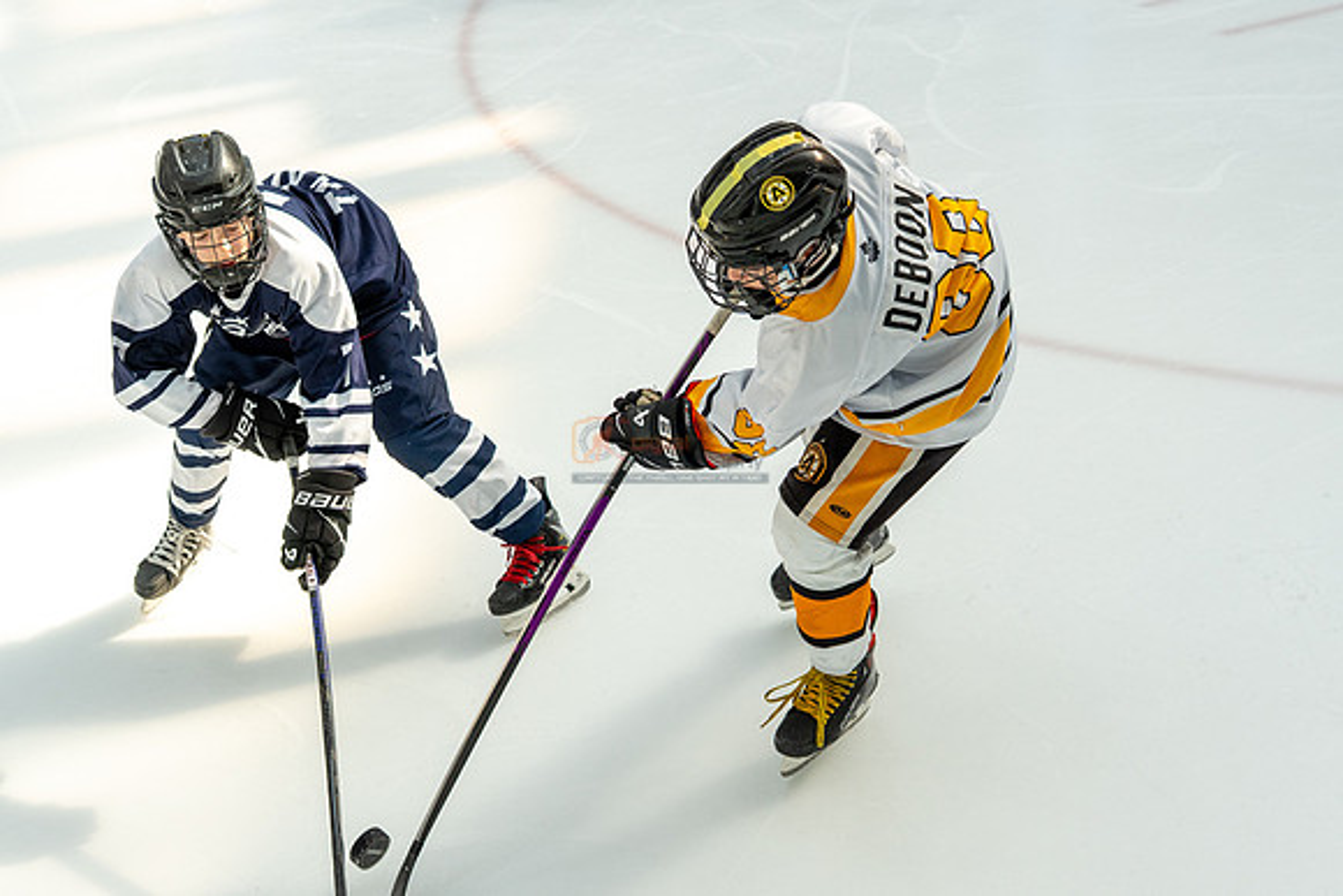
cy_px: 448
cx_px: 672
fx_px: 1940
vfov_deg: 26.0
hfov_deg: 38.2
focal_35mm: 52
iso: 800
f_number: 3.5
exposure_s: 1/1600
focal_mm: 35
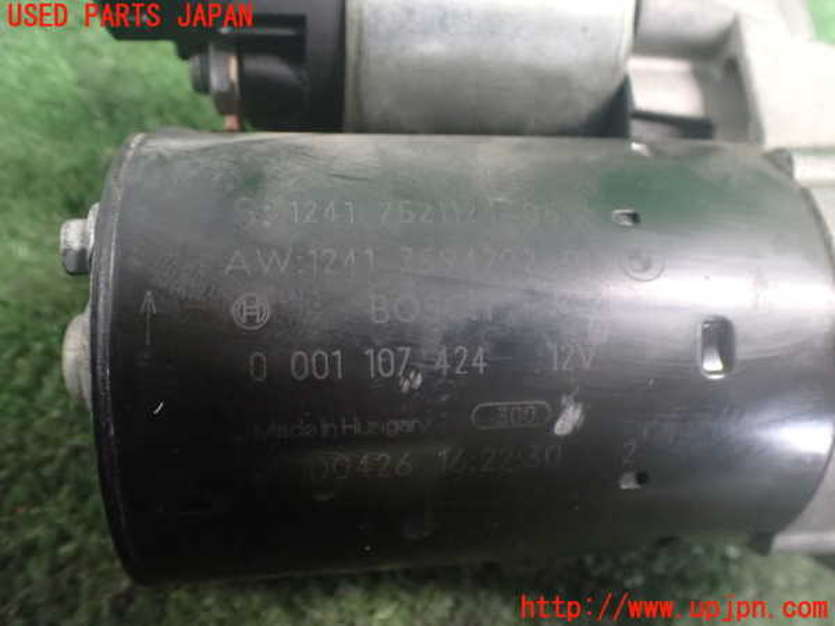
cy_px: 313
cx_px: 418
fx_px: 724
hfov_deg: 60.0
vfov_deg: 46.8
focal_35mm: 30
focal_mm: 5.4
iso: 1250
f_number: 2.3
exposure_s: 1/30
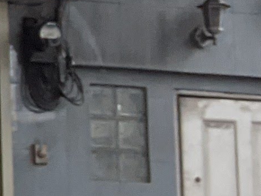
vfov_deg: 8.4
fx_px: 1327
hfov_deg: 9.5
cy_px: 71
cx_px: -444
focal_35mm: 176
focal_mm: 3.38
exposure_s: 1/234
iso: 78
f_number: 2.4
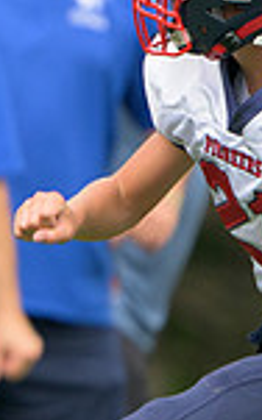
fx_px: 39654
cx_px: -470
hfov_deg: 0.4
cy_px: 243
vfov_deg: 0.6
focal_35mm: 3461
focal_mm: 560
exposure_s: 1/1600
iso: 400
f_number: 4
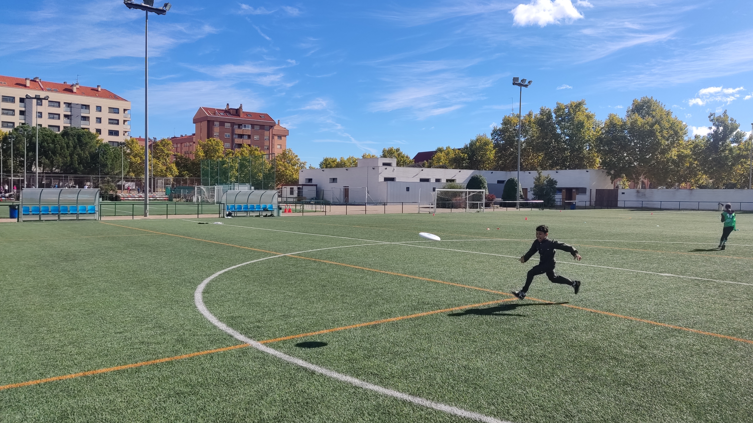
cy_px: 208
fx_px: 559
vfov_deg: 41.5
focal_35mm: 28
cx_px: 386
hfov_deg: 67.9
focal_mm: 4.71
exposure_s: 1/1514
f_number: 1.79
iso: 50
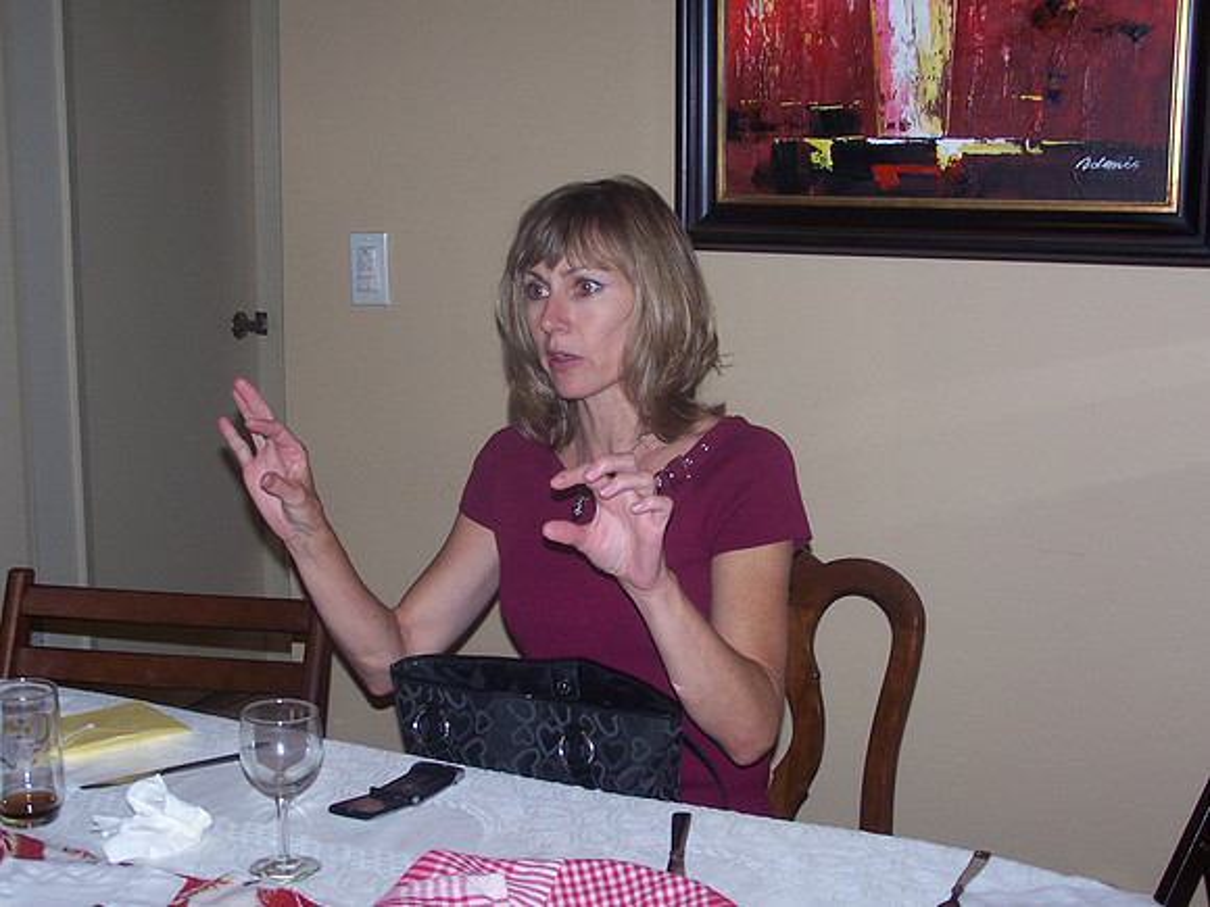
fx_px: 2062
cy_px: 454
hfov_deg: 32.7
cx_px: 605
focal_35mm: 59
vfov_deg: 24.8
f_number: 3.1
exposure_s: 1/60
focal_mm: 9.8
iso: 80
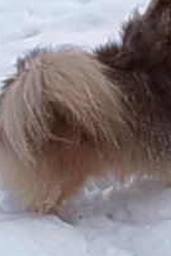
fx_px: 940
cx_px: 142
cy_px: 72
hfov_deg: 10.4
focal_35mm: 132
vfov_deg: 15.5
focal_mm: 7.2
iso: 400
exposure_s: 1/600
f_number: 3.6
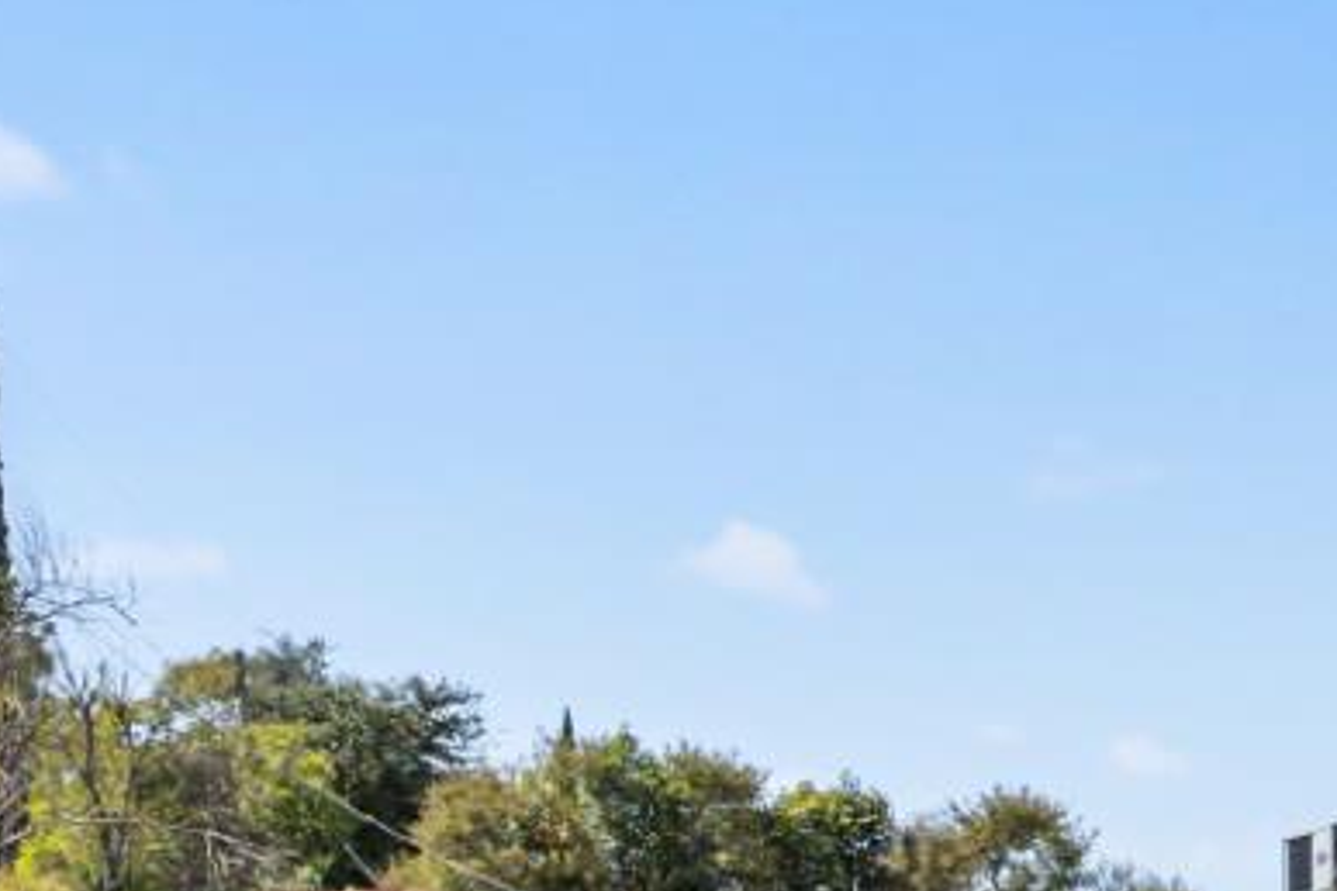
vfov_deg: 19.6
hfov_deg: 27.5
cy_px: 1153
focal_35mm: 64
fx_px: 2374
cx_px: 1627
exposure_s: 1/1000
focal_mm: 11
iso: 200
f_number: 6.3
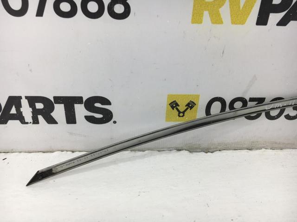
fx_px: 249
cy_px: 111
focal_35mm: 29
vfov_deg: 48.2
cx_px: 148
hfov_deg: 61.7
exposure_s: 1/100
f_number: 2.2
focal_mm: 4.15
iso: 40
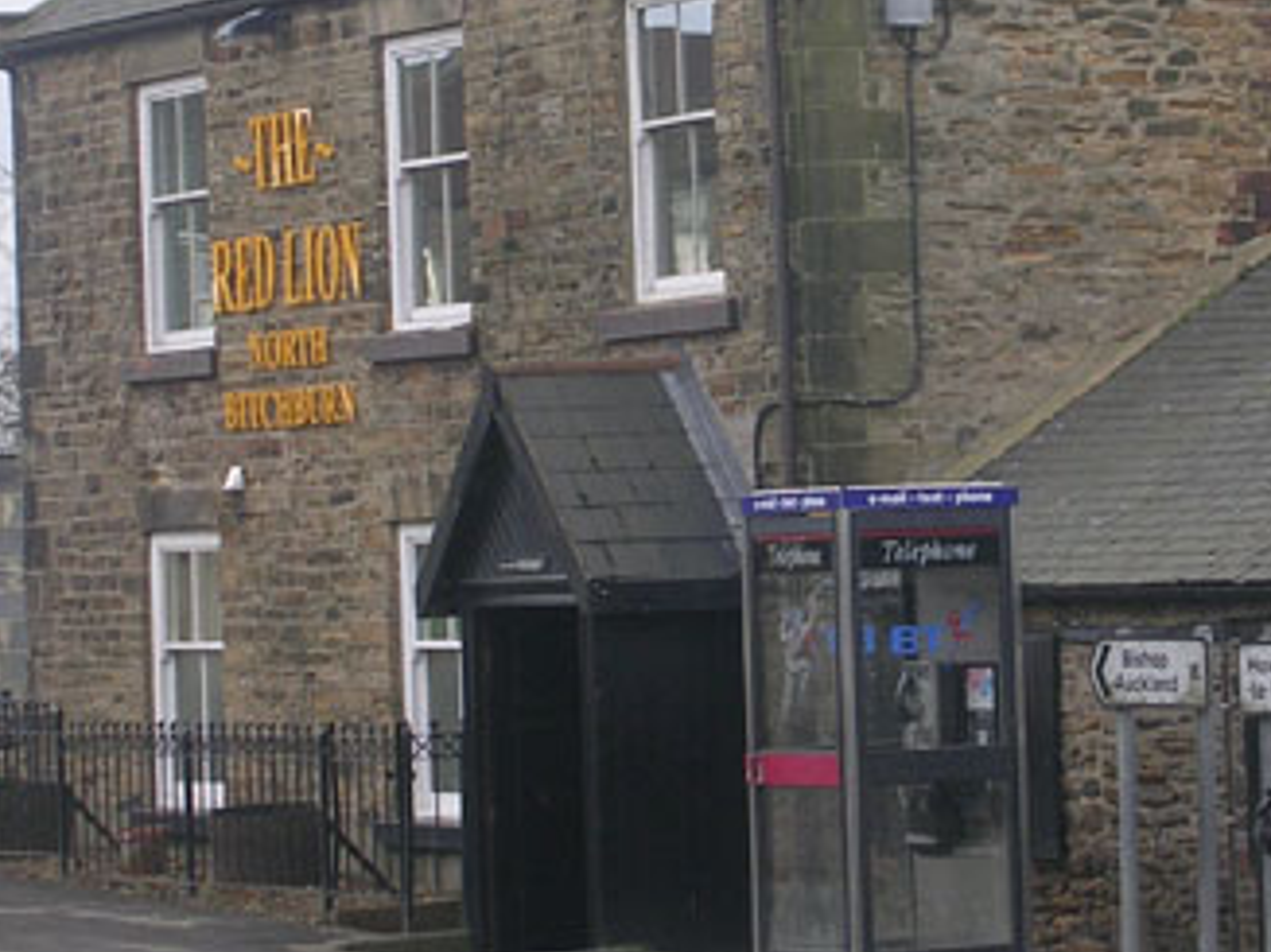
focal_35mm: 186
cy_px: 237
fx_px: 6827
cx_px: 773
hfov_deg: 10.6
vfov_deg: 8.0
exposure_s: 1/77.2
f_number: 4.4
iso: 50
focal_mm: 14.5
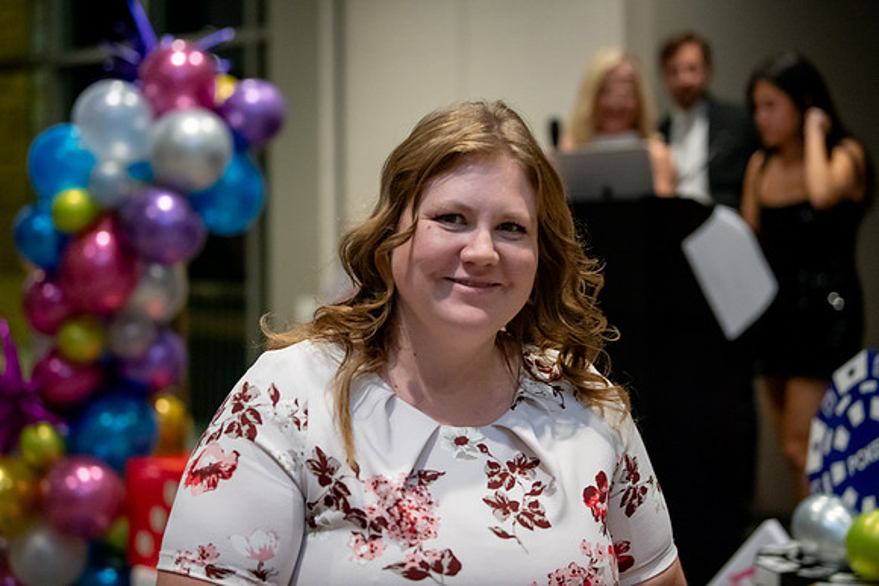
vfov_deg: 19.1
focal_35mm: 71
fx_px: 1740
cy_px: 288
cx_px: 440
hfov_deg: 28.4
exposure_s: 1/160
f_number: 2.8
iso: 6400
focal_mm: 70
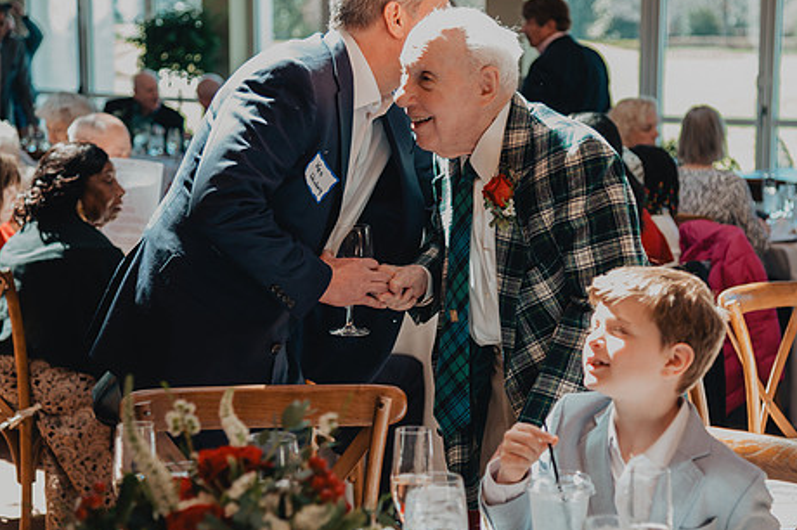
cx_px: 501
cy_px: 239
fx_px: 1858
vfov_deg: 16.2
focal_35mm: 84
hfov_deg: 24.1
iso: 640
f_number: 4
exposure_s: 1/200
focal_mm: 66
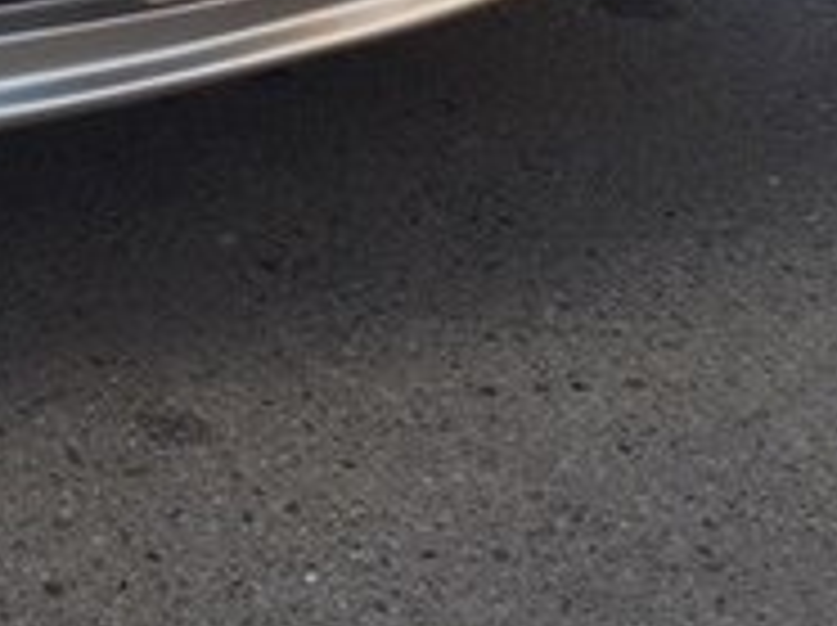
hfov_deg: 18.9
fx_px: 2318
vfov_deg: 14.2
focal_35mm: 96
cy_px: -372
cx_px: -270
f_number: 1.9
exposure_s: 1/279
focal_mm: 3.6
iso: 40
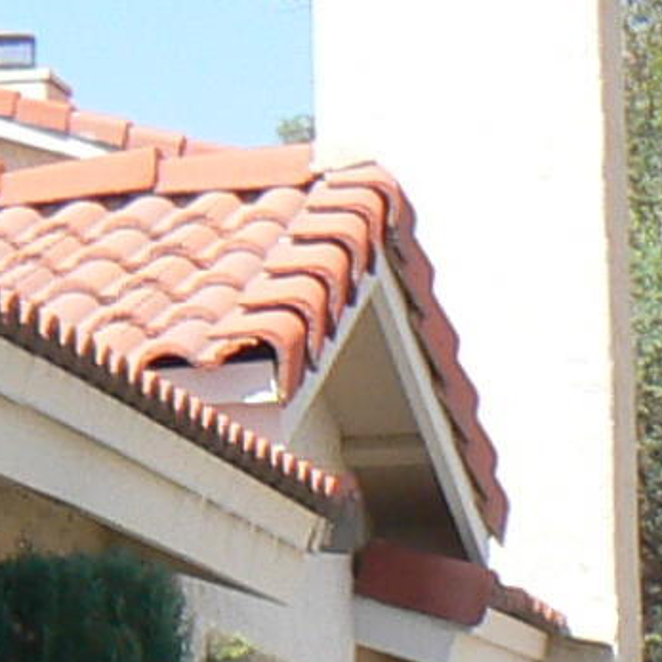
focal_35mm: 275
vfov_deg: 6.3
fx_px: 5950
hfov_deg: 6.2
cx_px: -752
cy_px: 832
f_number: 5.6
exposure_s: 1/320
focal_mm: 6
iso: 80
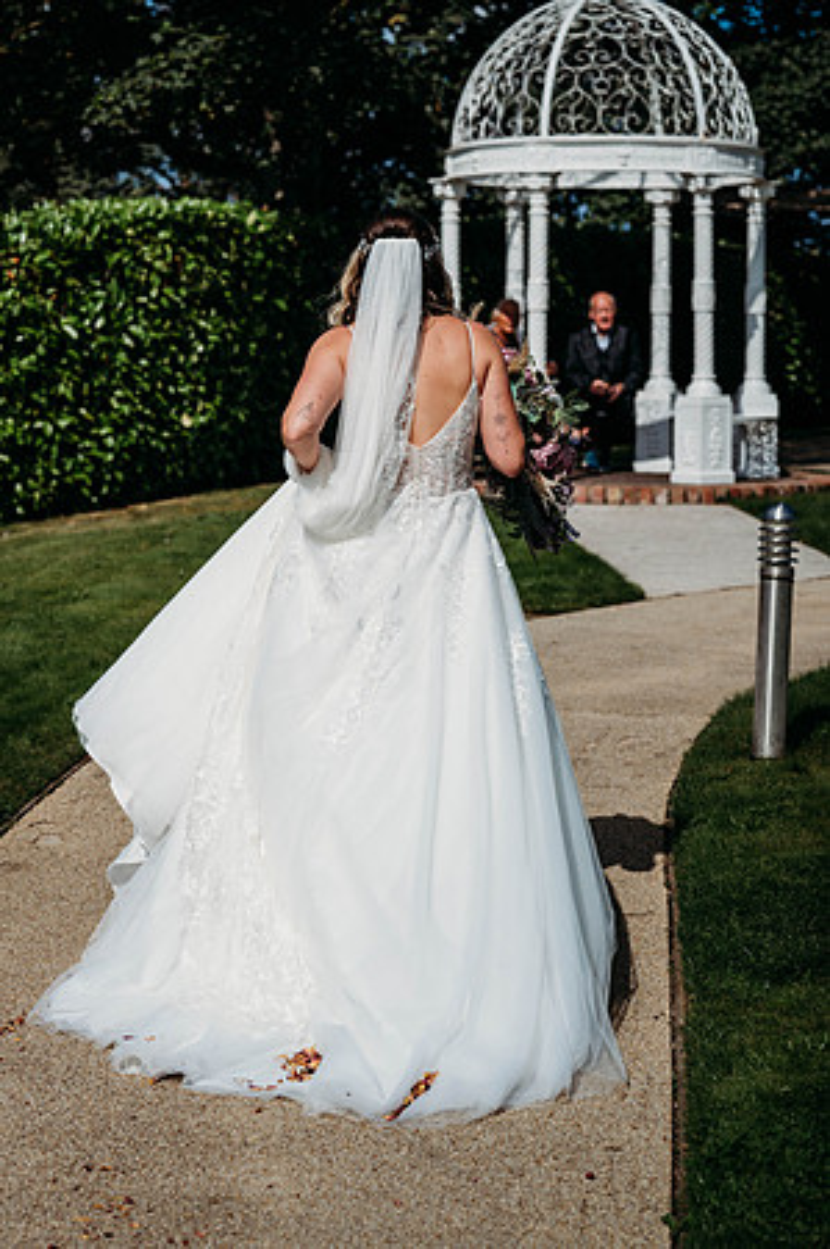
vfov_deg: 23.9
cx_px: 415
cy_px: 624
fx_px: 2946
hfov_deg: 16.0
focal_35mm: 85
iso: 100
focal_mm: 85
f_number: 5
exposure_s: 1/3200
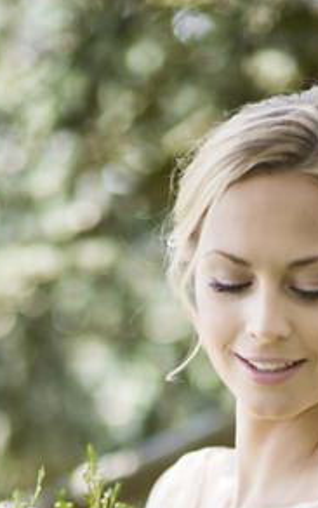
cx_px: 167
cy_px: 725
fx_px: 3695
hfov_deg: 4.9
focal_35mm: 267
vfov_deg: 7.7
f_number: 1.6
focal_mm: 85
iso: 200
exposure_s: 1/1000
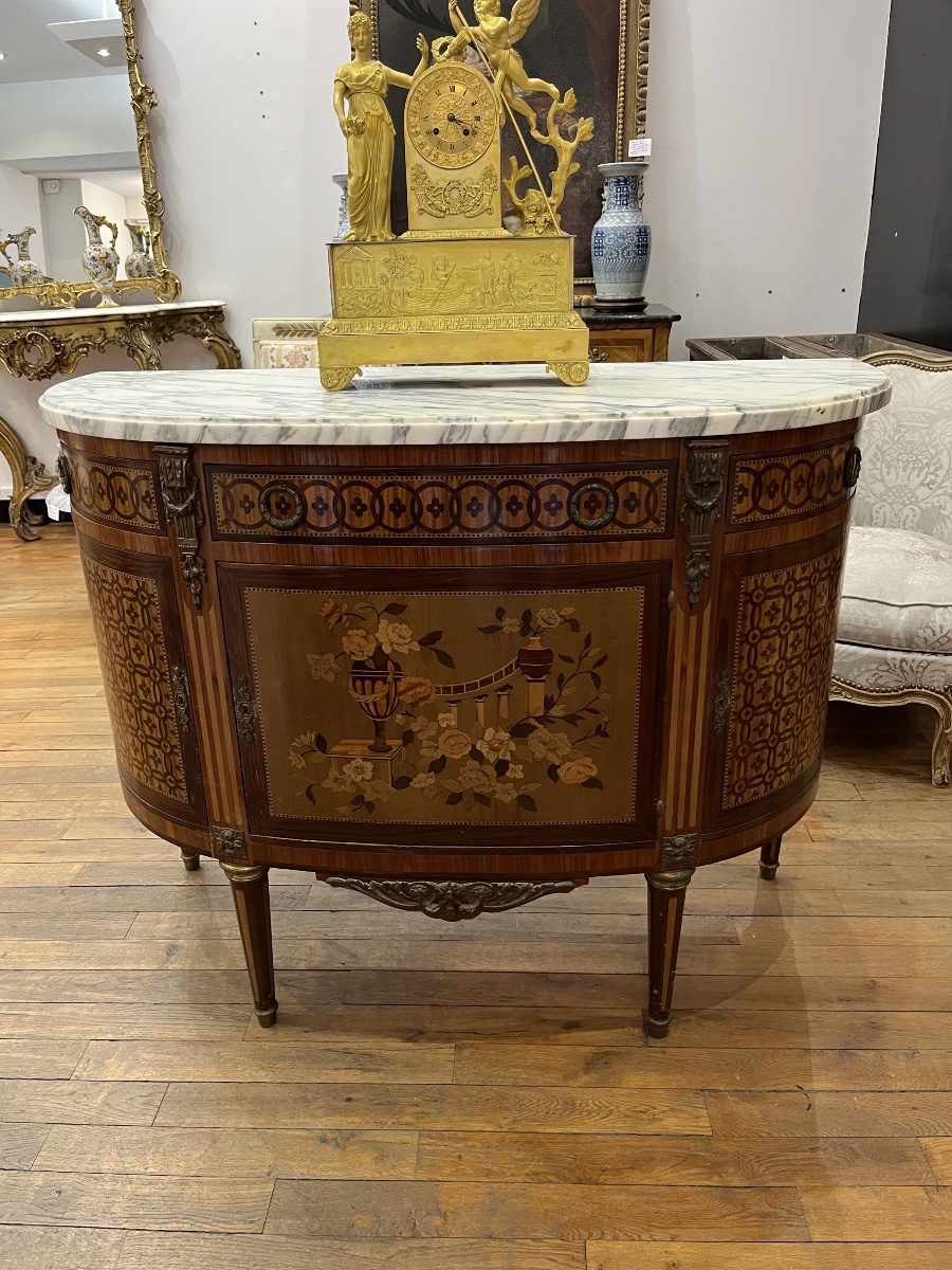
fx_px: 953
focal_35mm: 26
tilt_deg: -21.4
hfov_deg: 53.1
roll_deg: +1.9
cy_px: 635
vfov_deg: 67.3
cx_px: 476
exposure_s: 1/50
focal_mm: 5.1
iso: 250
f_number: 1.6
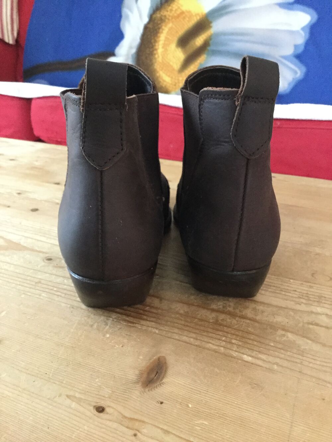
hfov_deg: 45.4
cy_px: 221
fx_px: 396
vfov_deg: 58.3
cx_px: 166
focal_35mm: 31
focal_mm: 3.3
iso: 250
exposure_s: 1/17
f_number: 2.4
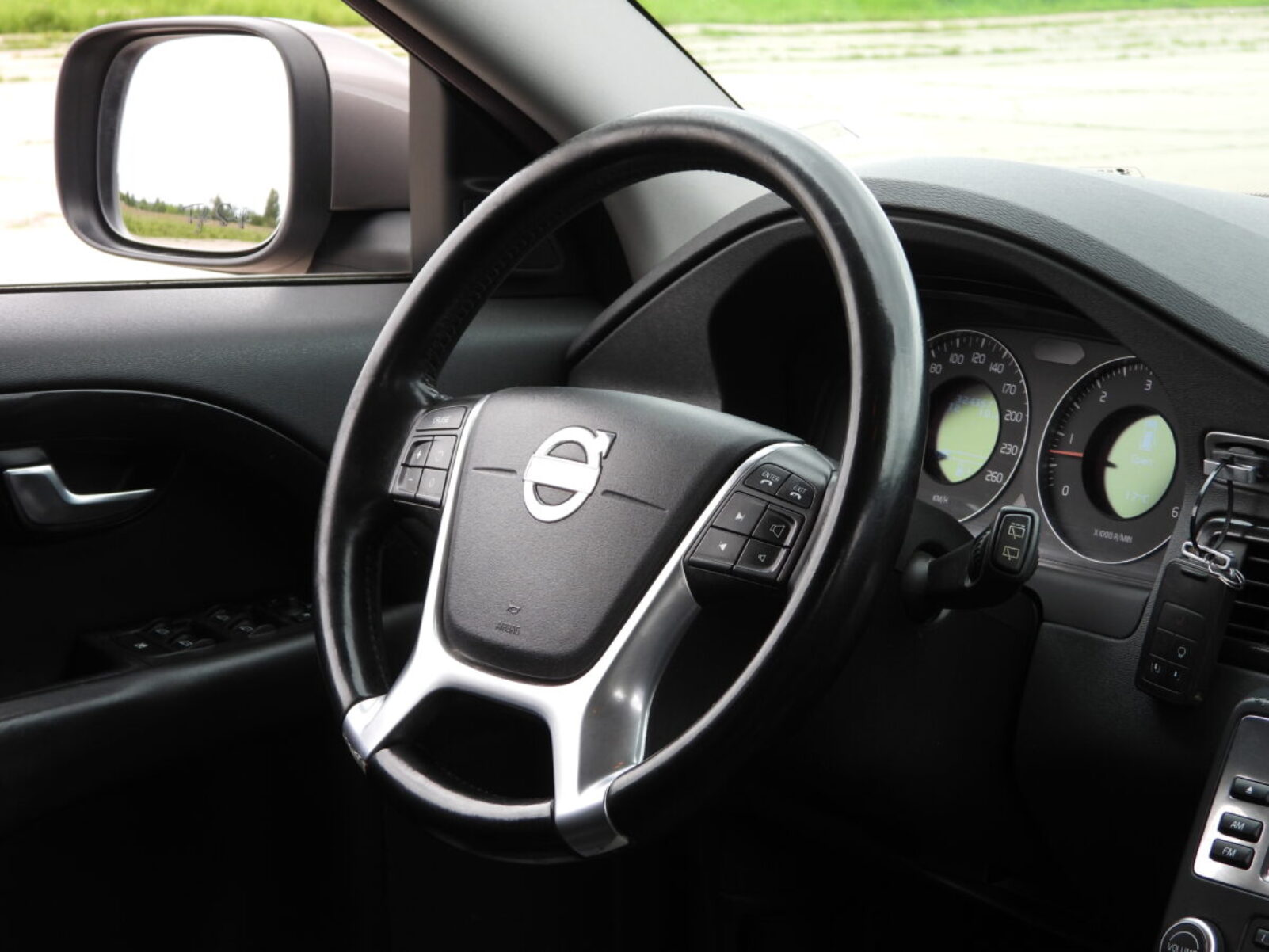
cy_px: 476
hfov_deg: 24.4
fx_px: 2933
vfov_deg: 18.4
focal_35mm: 80
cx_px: 634
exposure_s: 1/60
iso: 100
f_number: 3.5
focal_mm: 14.4
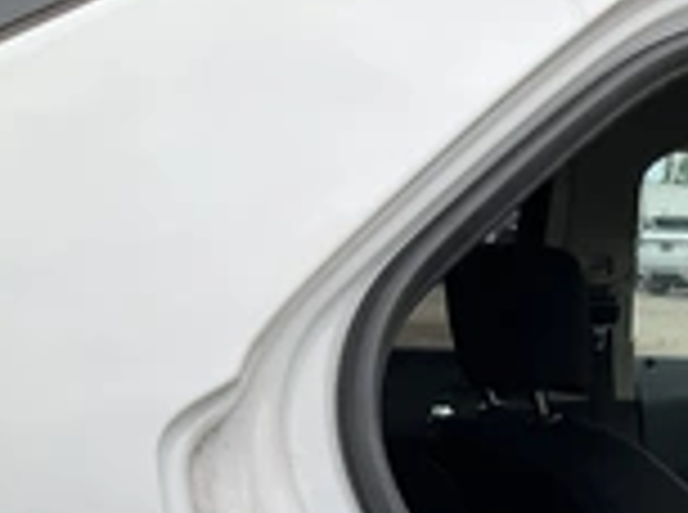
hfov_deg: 23.7
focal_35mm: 76
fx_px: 1507
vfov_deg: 18.2
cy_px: 644
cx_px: 805
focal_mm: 3
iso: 25
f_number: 1.8
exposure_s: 1/1035
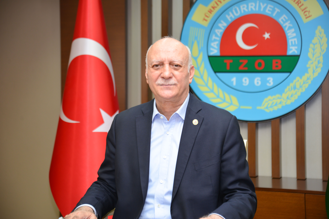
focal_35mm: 72
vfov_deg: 18.9
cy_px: 110
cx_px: 164
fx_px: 658
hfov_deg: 28.1
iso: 640
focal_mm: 72
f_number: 4.5
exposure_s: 1/60
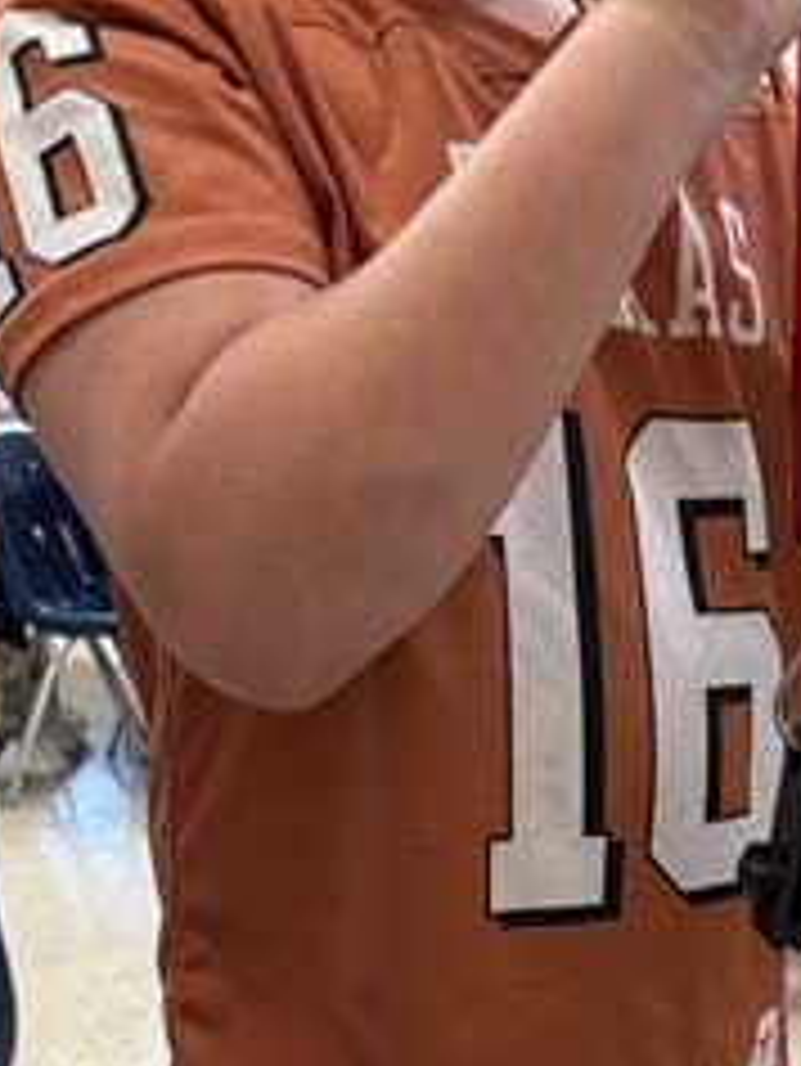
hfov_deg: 27.0
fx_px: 1603
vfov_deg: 33.1
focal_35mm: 52
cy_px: 1113
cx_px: 727
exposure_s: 1/60
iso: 200
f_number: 1.78
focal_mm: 6.76
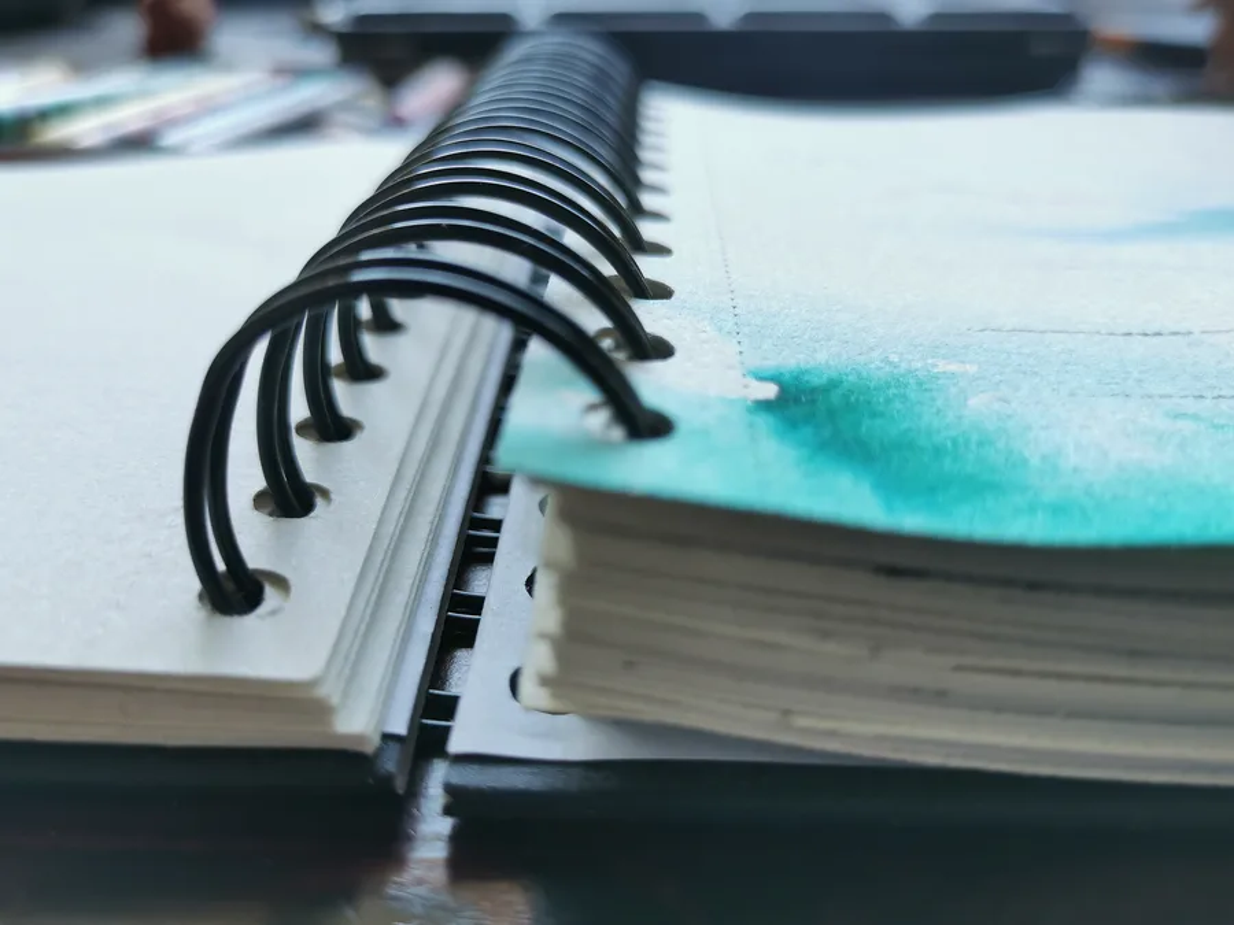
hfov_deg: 61.7
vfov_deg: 48.2
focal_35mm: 29
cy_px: 462
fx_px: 1034
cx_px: 617
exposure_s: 1/100
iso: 100
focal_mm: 5.58
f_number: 1.8
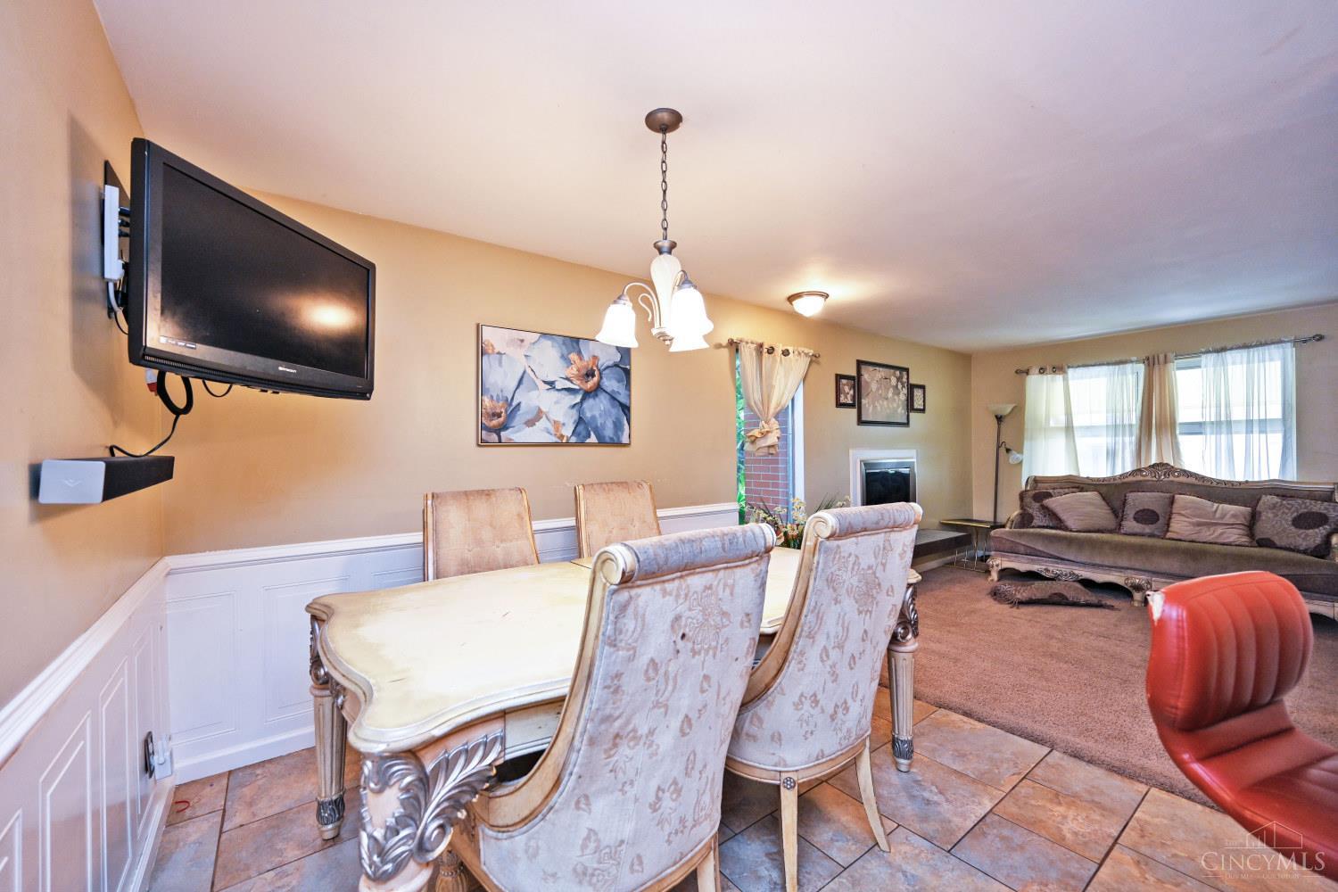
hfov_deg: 104.3
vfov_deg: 81.2
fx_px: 520
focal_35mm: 14
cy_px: 446
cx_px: 669
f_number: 4
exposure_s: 1/60
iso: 400
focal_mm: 14
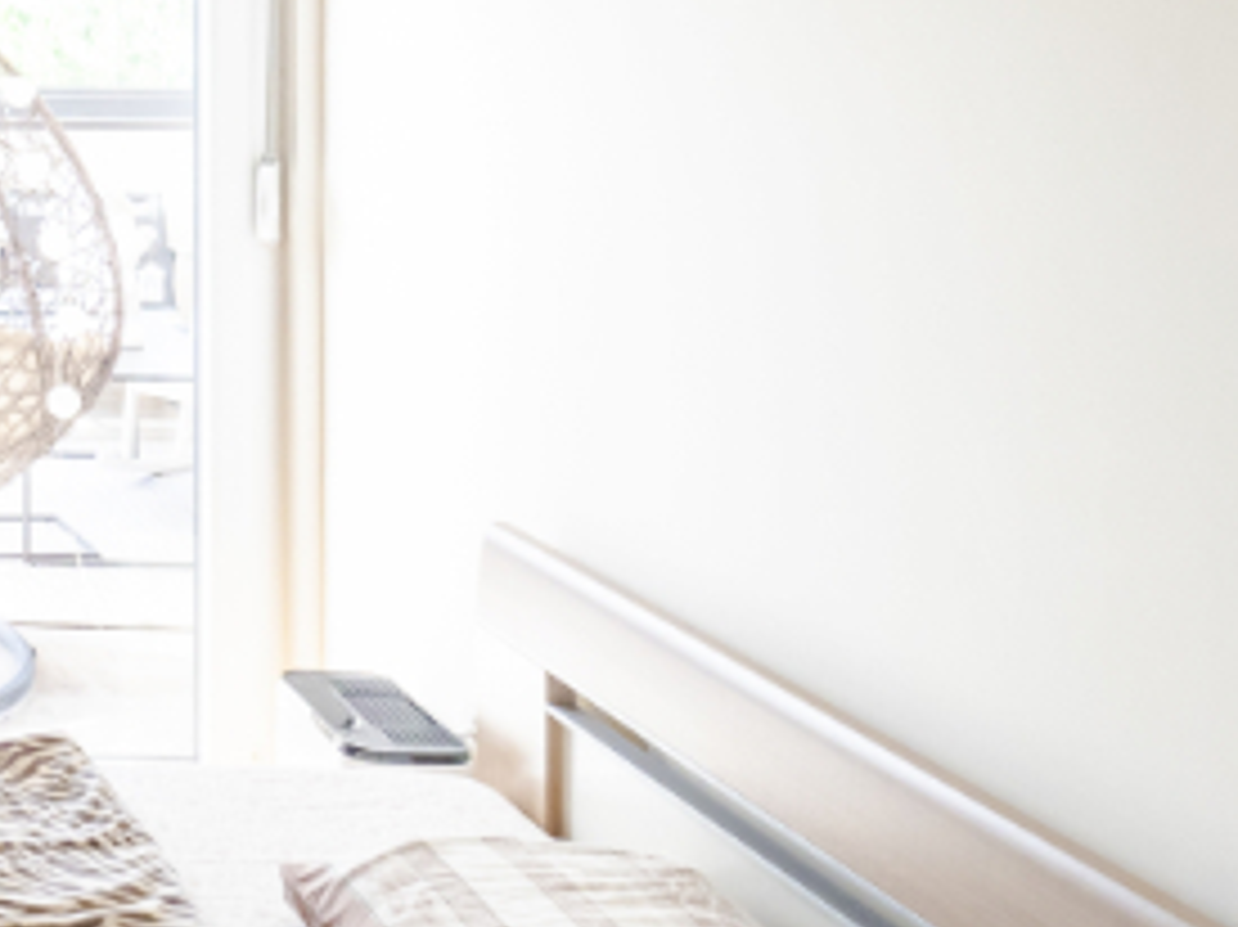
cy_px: 4
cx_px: -648
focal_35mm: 51
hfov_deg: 26.4
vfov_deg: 27.0
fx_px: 1823
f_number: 4
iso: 400
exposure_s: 1/125
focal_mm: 7
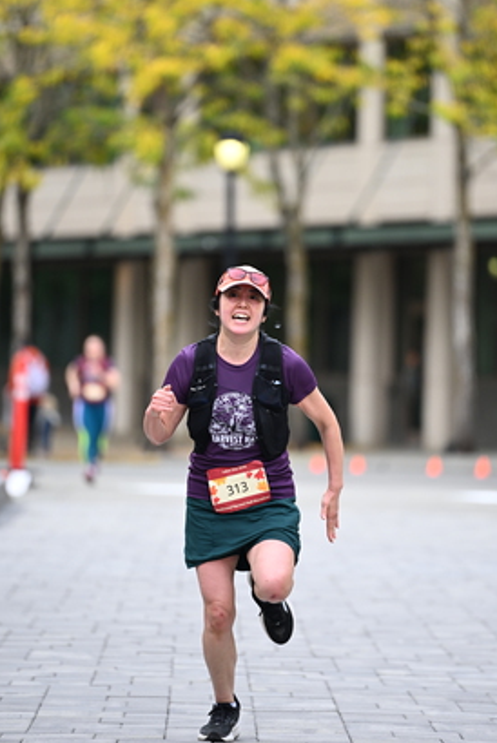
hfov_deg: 5.1
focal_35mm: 268
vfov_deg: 7.7
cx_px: 269
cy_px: 328
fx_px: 5540
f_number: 2.8
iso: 640
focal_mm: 200
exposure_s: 1/2000
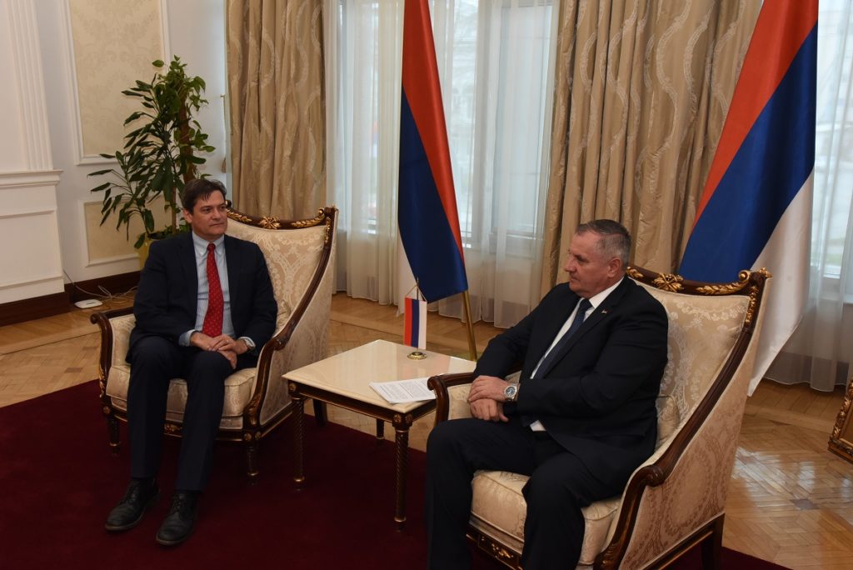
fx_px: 830
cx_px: 426
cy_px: 285
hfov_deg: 54.4
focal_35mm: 35
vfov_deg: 37.9
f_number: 9
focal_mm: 35
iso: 2500
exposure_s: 1/60
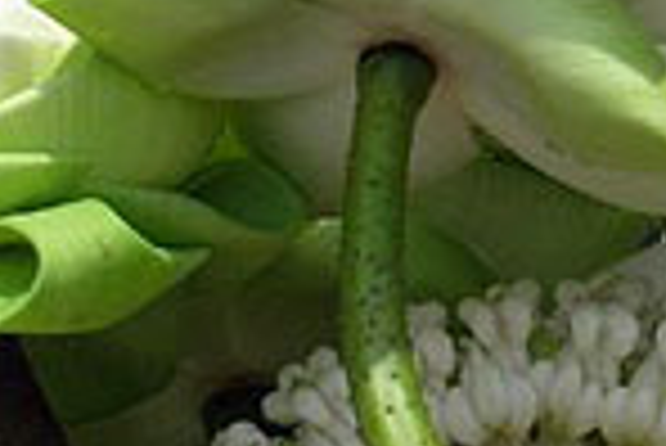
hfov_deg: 5.8
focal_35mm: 357
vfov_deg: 3.8
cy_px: -185
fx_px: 6611
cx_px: 612
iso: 64
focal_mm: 23.4
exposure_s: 1/295
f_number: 8.2
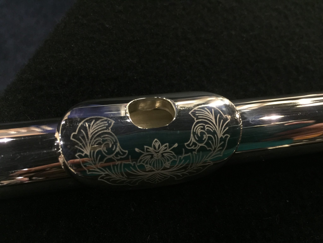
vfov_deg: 48.2
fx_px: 271
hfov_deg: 61.7
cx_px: 162
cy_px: 122
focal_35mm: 29
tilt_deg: -66.5
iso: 125
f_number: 2.2
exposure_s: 1/15
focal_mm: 4.15
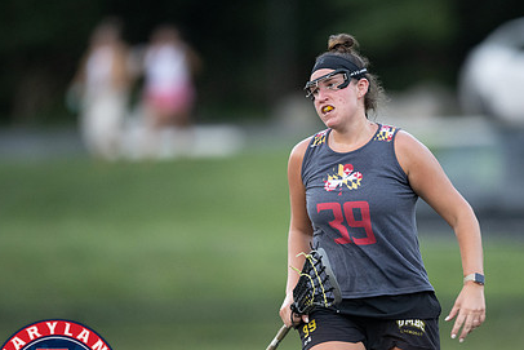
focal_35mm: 572
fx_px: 8328
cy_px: 238
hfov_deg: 3.6
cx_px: 338
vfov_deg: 2.4
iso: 3200
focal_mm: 400
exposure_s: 1/1000
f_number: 2.8
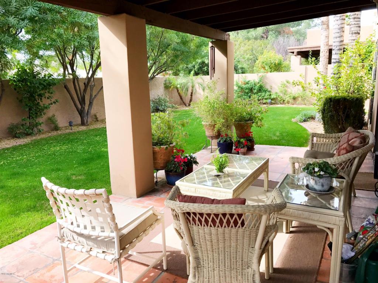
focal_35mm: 28
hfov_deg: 63.4
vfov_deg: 49.7
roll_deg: +1.8
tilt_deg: -12.4
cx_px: 189
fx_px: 306
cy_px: 142
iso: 20
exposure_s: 1/383
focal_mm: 3.99
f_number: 1.8
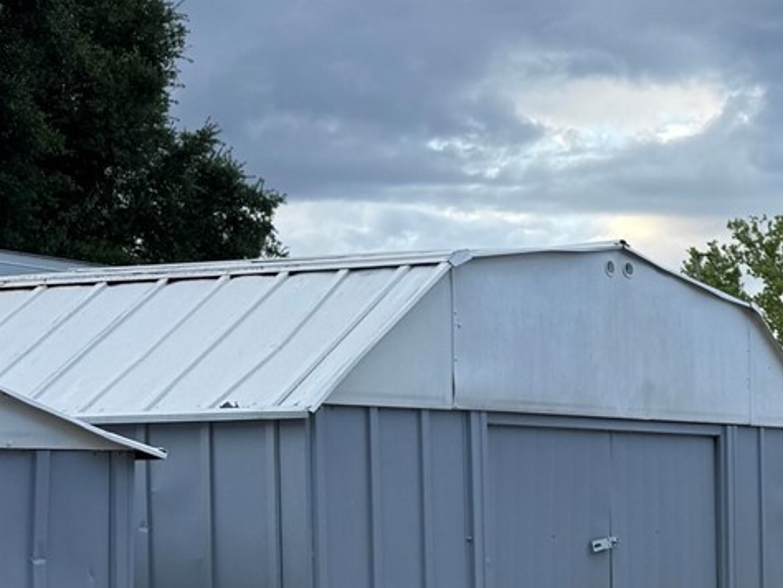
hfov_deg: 20.4
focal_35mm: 81
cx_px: 1203
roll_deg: +0.2
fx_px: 1833
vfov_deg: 18.1
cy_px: 458
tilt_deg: +0.5
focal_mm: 6.76
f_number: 1.78
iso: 80
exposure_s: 1/1112
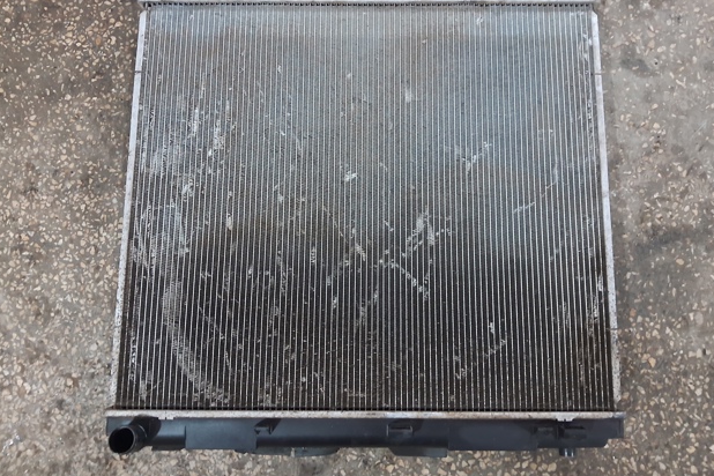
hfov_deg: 65.5
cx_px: 362
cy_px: 214
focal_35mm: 28
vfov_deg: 46.3
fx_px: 555
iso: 800
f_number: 1.8
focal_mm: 3.98
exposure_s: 1/25
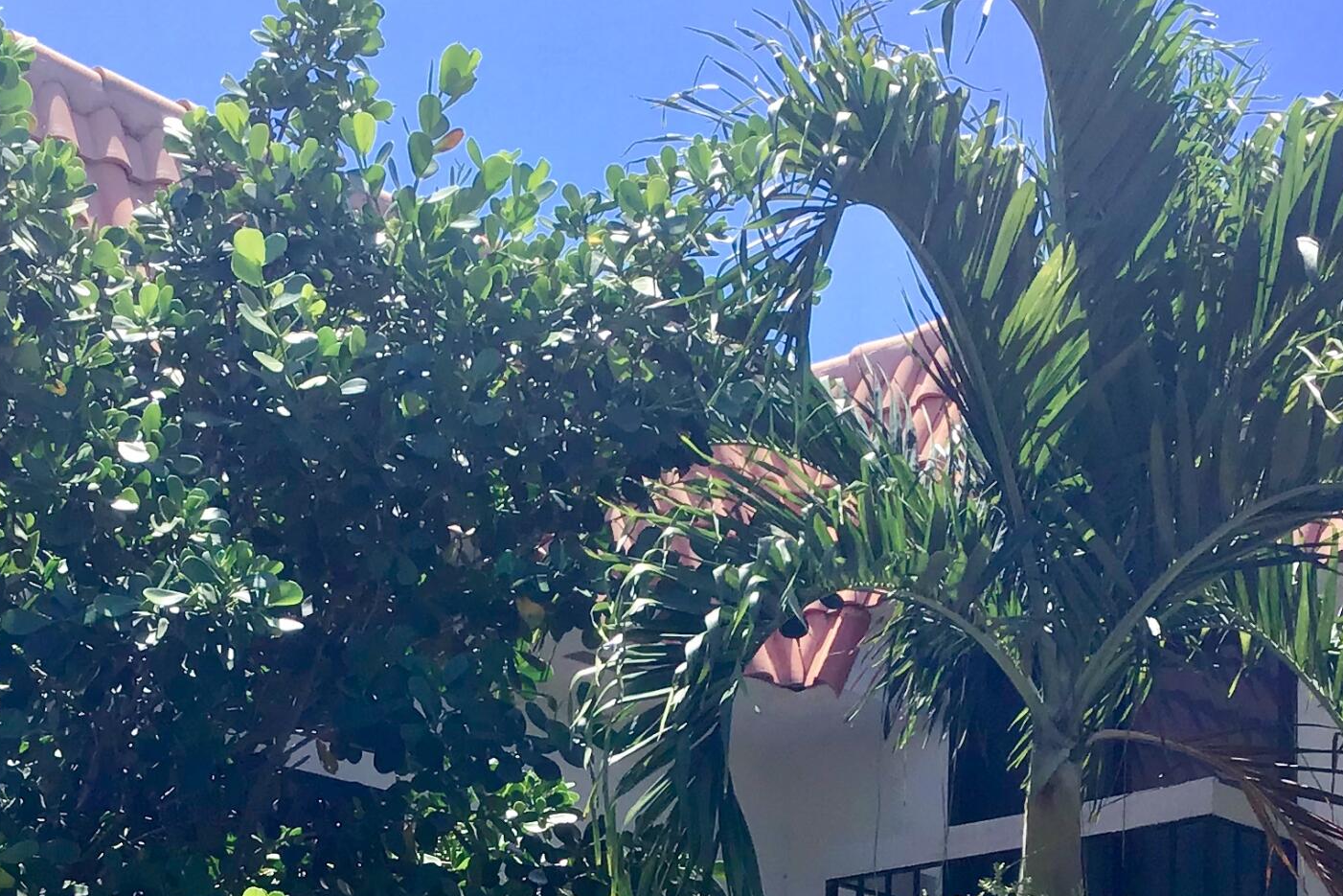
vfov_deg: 19.2
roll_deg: -2.2
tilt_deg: +11.2
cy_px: 908
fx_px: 2574
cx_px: 580
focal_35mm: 69
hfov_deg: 29.2
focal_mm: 3.3
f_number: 2.4
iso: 25
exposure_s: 1/668
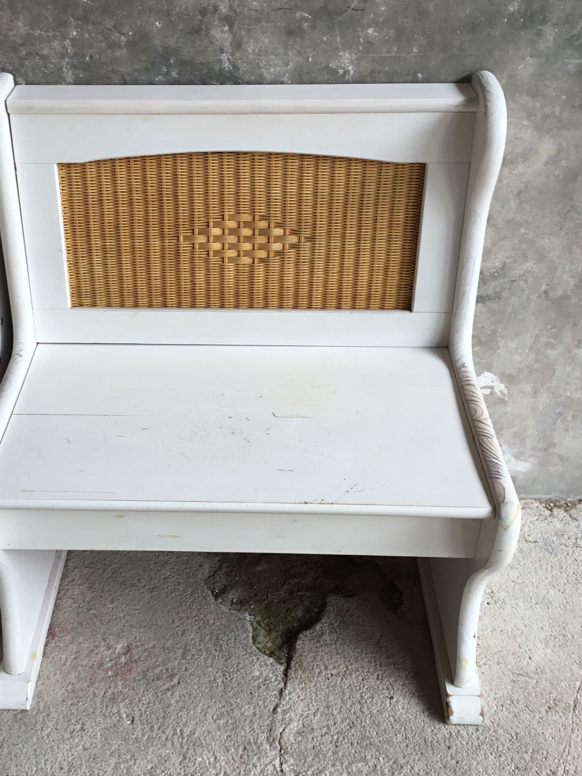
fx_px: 897
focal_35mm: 40
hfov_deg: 35.8
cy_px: 378
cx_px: 218
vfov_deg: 46.8
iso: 25
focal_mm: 3.3
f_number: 2.4
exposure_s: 1/60
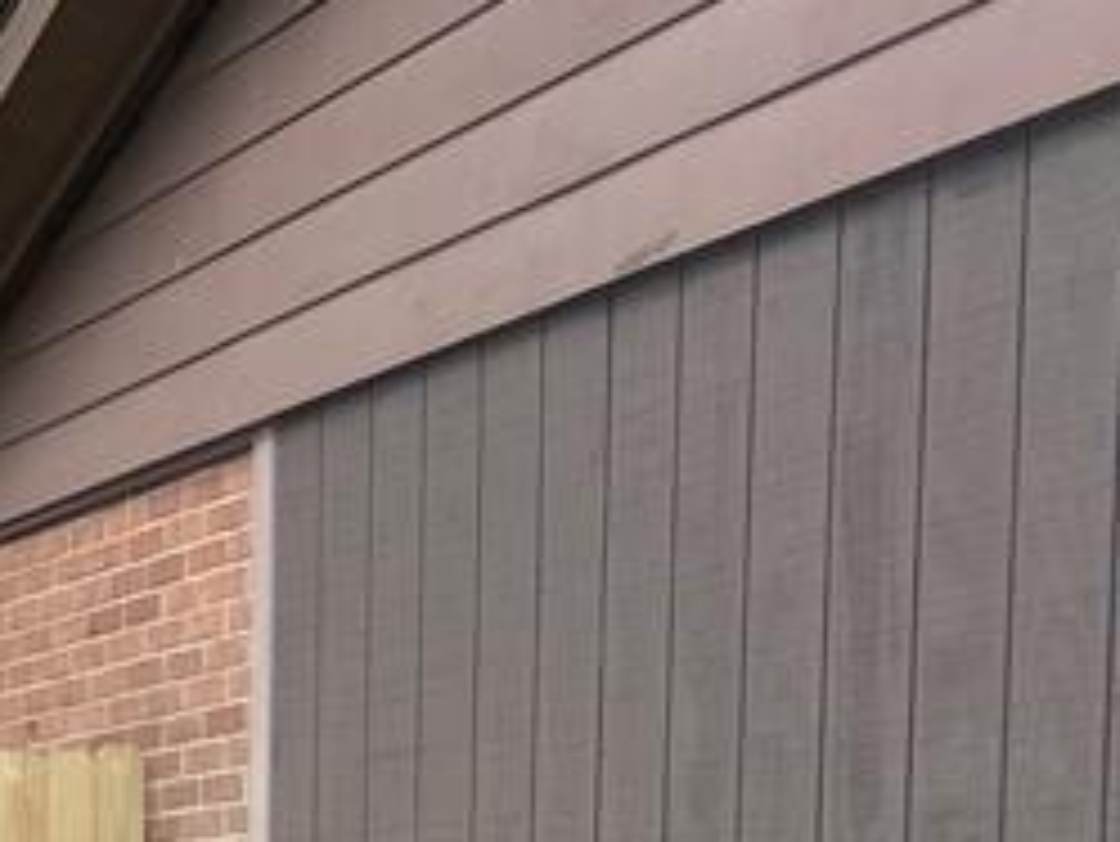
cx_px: -1084
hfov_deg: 15.1
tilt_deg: -7.3
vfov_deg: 12.9
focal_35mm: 107
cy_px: 1351
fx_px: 3464
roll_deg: +1.7
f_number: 1.5
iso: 50
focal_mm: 5.7
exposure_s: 1/957
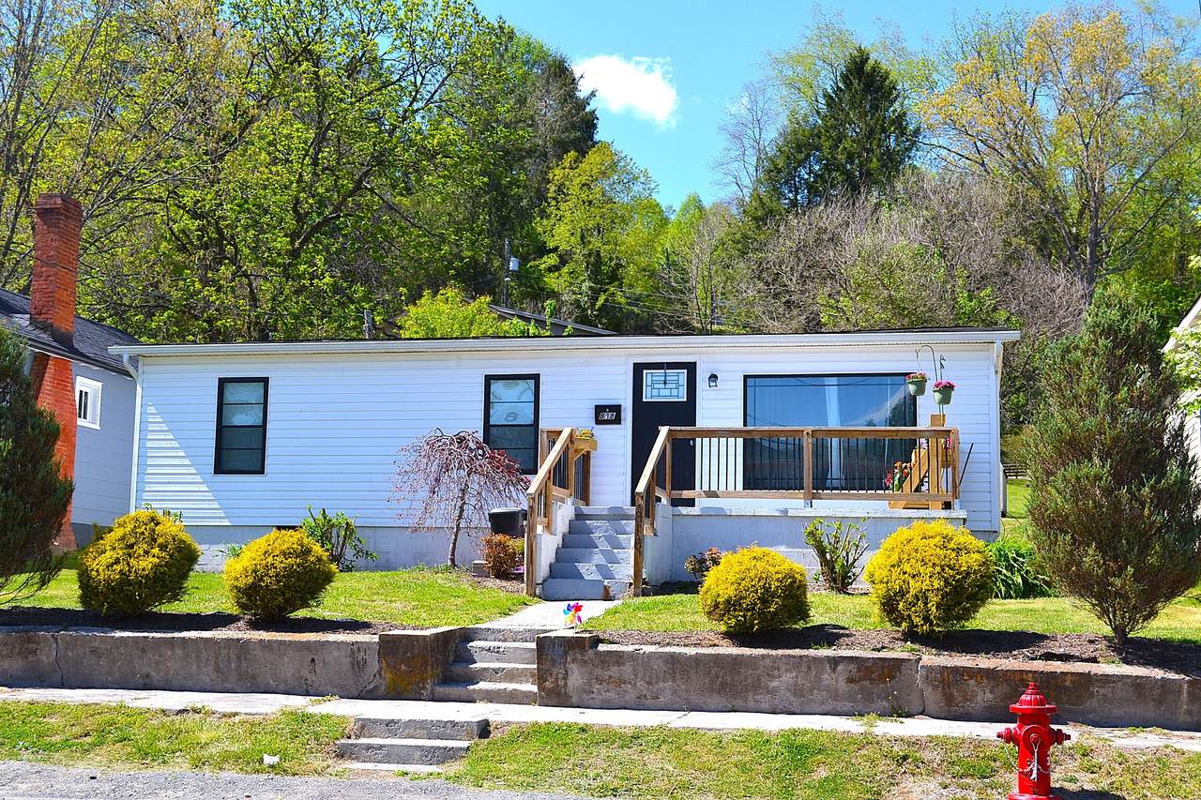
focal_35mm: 45
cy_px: 400
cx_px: 600
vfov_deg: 29.9
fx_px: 1501
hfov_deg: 43.6
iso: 100
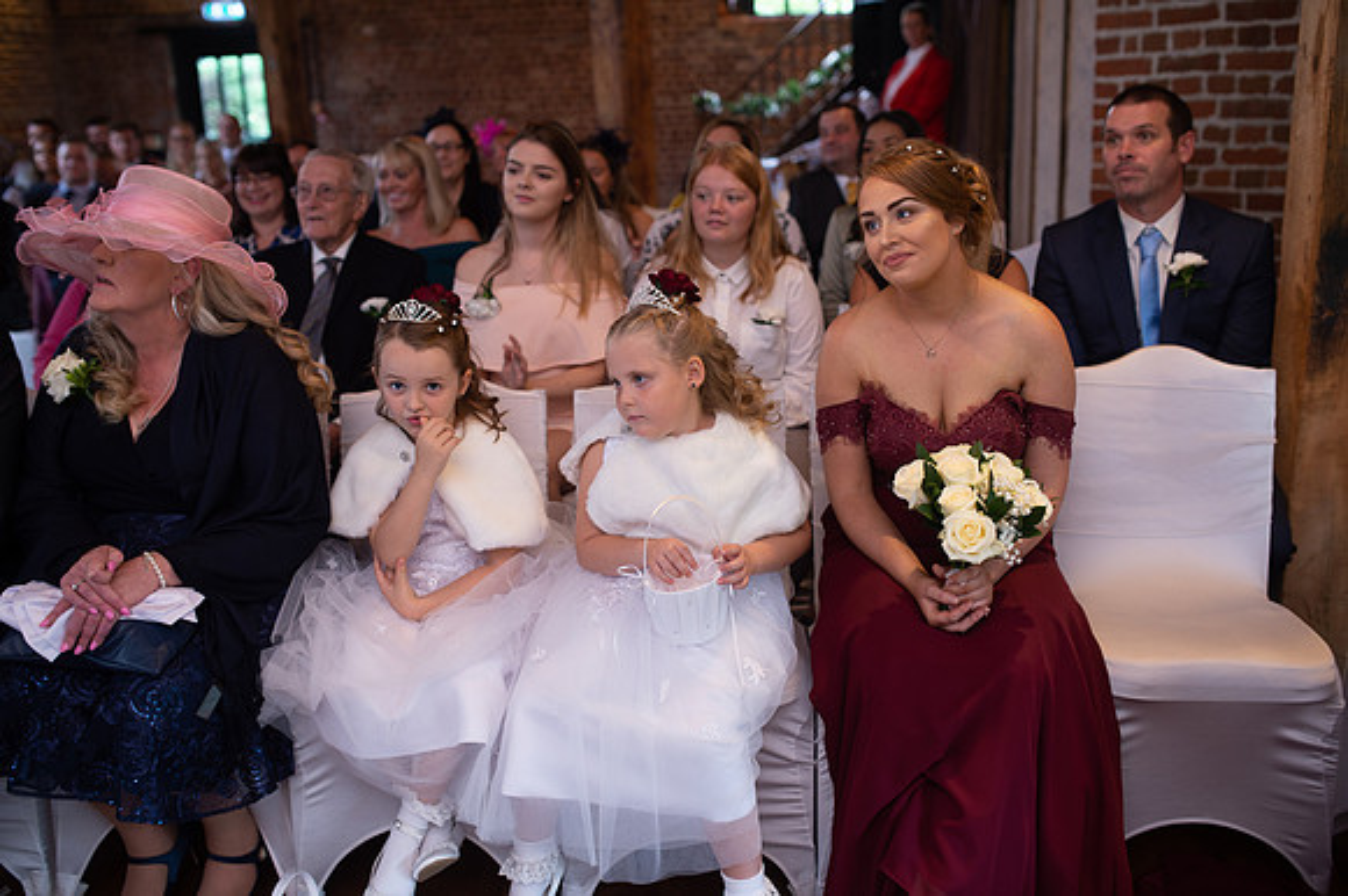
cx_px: 674
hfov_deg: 54.5
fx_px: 1310
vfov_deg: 37.8
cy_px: 448
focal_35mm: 35
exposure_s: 1/100
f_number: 2.5
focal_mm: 35
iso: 320
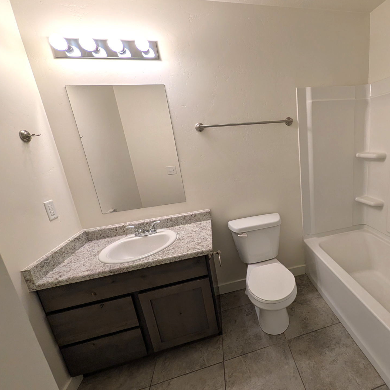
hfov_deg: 86.5
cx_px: 272
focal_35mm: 15
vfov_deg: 91.1
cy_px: 191
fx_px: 191
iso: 36
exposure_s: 1/161
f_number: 1.7
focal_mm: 2.02
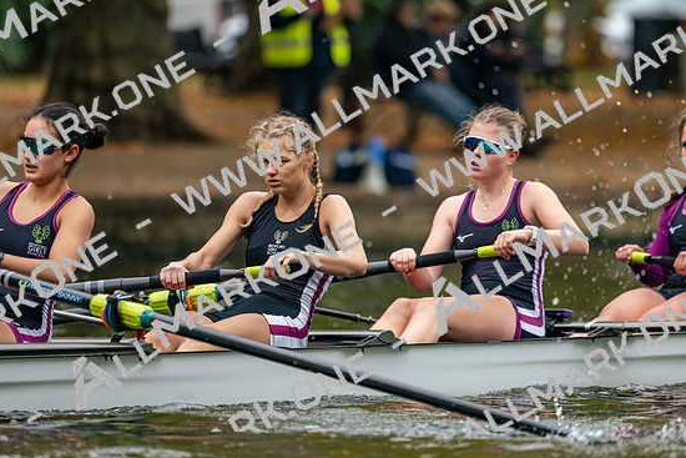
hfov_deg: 4.9
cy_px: 218
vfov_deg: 3.3
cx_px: 326
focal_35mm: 422
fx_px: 8043
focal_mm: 400
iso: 2200
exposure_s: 1/2500
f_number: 4.5
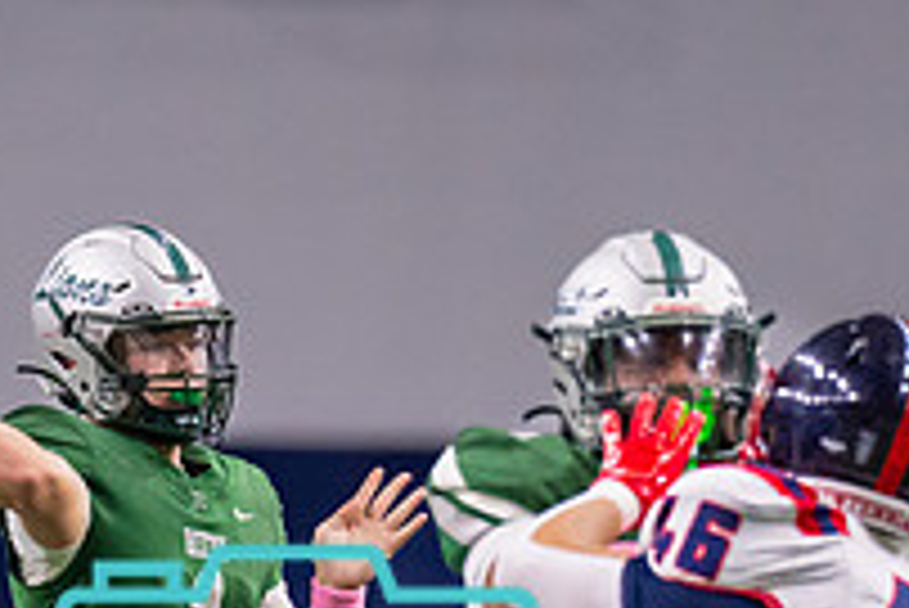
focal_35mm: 917
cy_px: 535
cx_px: -25
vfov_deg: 1.5
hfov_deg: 2.2
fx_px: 23170
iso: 2500
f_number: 2.8
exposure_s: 1/1000
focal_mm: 200
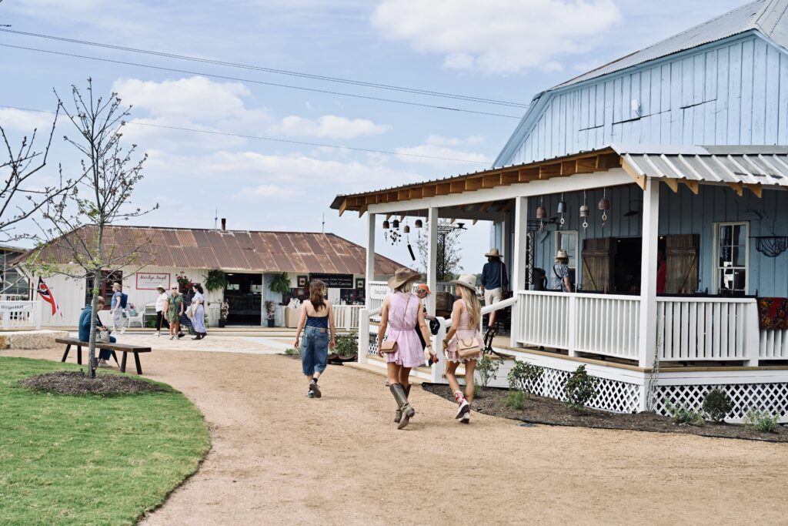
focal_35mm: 42
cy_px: 263
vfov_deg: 31.9
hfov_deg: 46.4
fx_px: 919
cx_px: 394
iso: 640
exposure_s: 1/1600
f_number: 8
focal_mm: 42
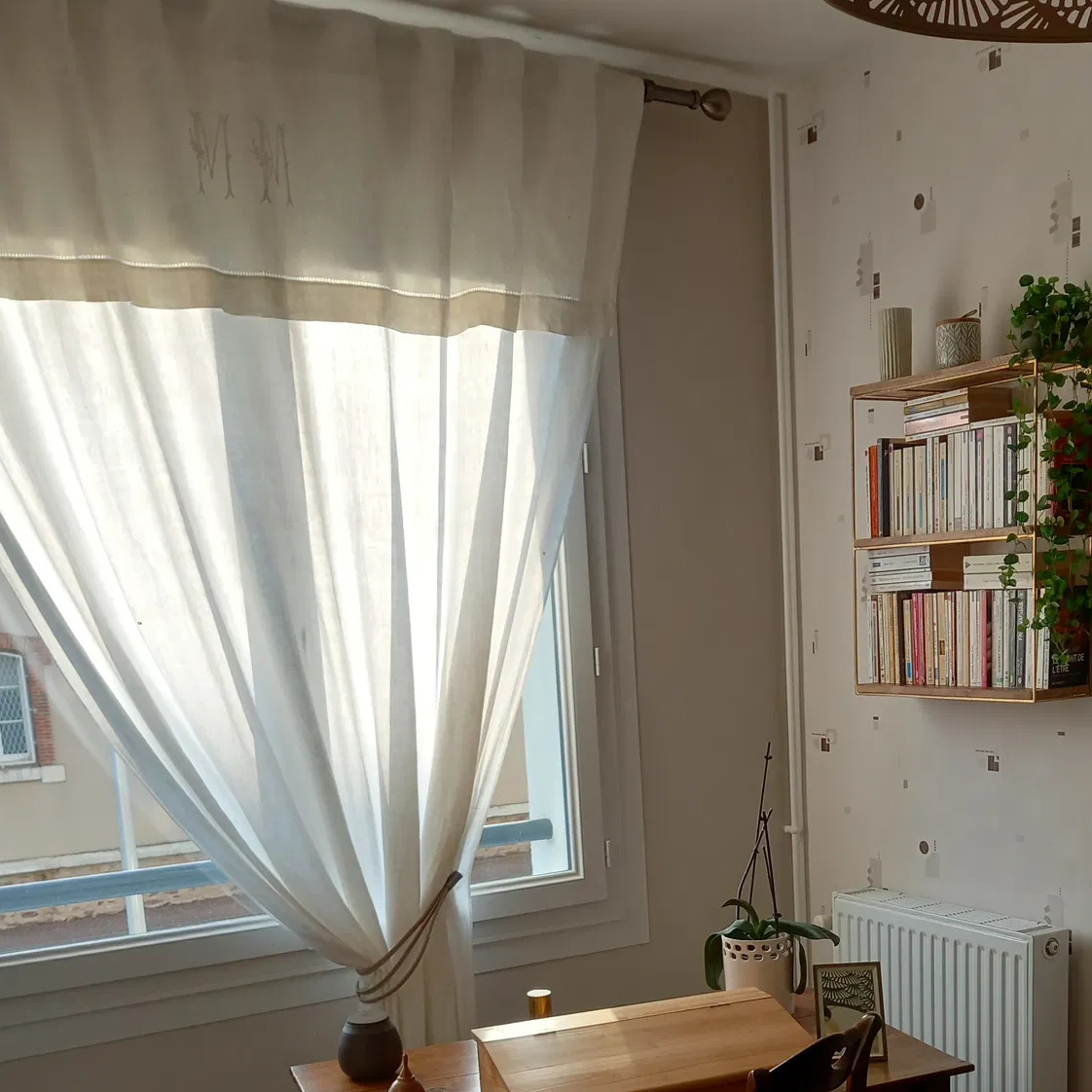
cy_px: 872
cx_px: 718
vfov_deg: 38.5
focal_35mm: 42
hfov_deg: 39.6
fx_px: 1499
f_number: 2
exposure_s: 1/60
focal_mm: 4.6
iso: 40
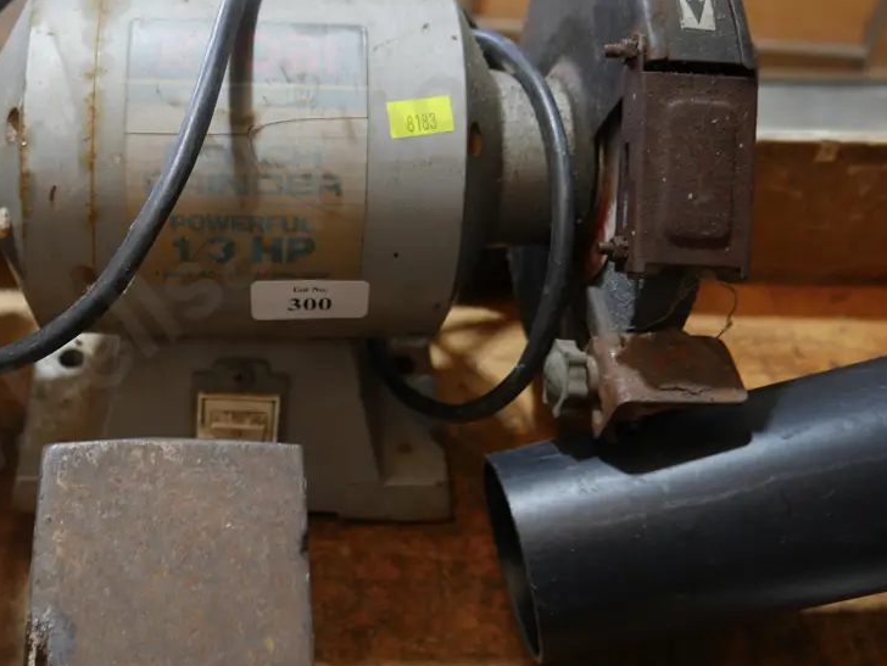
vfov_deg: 31.9
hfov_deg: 41.5
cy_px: 212
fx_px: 1154
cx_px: 296
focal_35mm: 45
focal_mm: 16
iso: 250
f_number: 3.6
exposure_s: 1/60
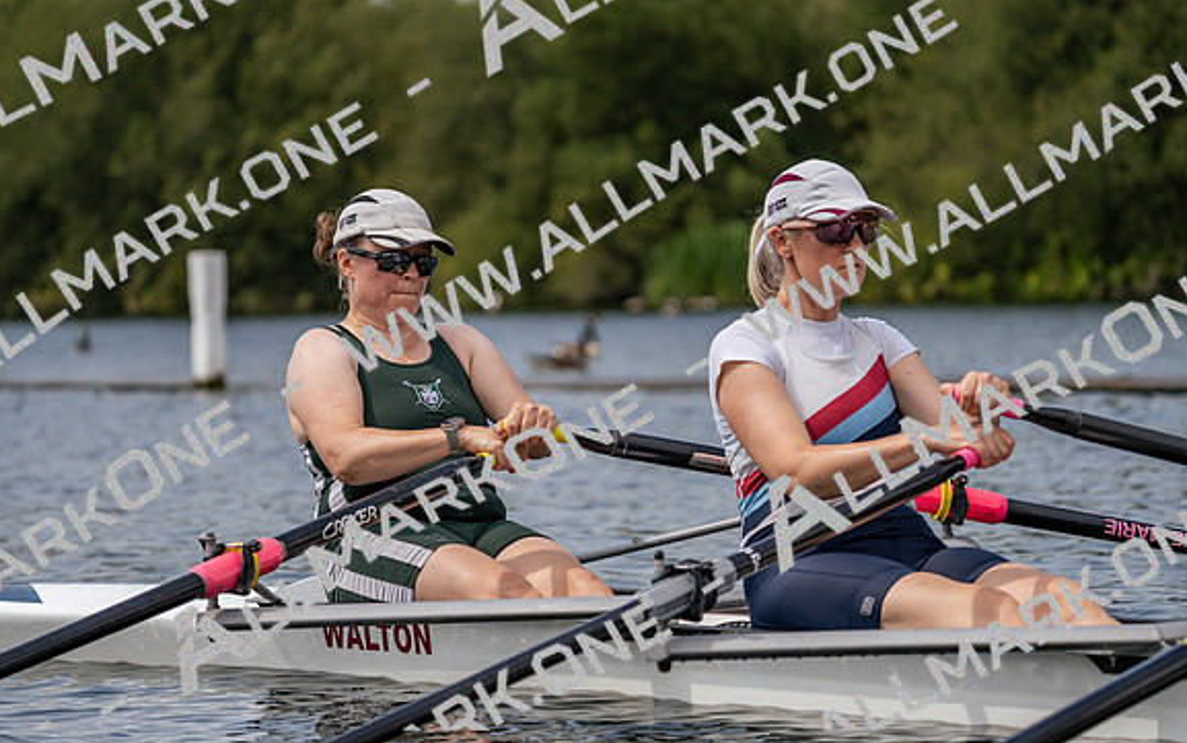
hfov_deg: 10.2
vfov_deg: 6.4
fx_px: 6634
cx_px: 592
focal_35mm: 205
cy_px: 378
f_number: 5.6
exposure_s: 1/1600
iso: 200
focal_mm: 200
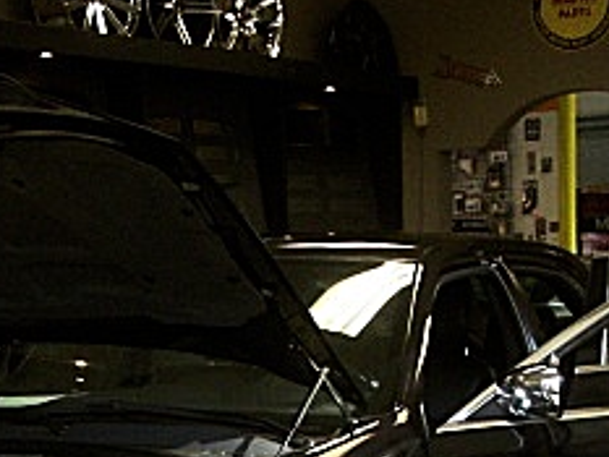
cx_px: 214
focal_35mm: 99
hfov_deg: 19.8
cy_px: 595
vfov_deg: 14.3
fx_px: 1743
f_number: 2.8
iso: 400
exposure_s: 1/80
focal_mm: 6.3
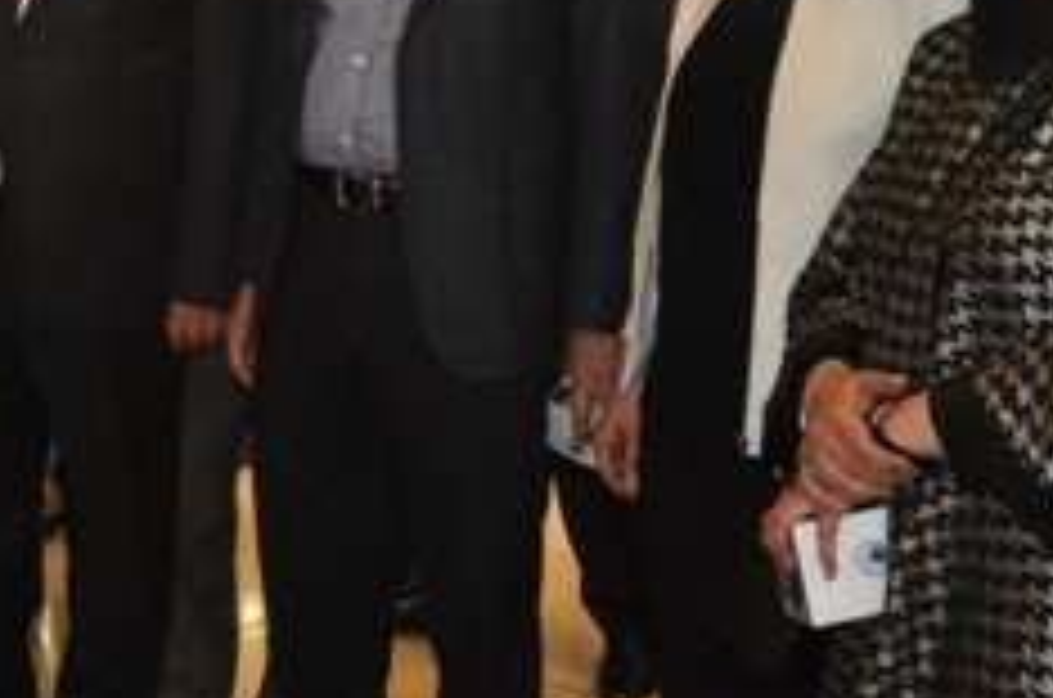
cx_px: 86
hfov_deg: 26.4
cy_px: 97
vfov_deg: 18.1
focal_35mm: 74
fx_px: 2160
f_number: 3.5
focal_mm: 18
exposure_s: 1/60
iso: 800
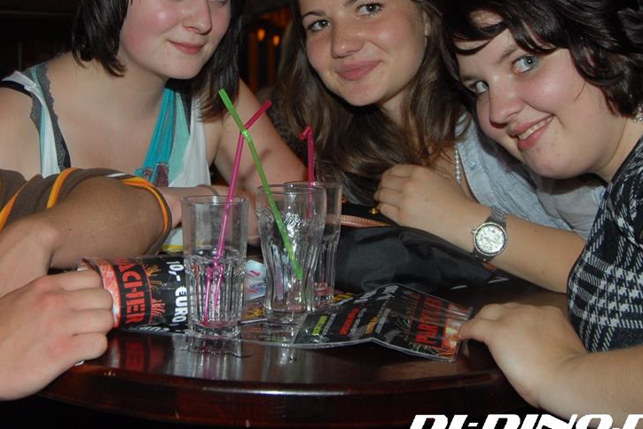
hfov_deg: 34.6
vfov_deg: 23.6
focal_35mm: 57
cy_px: 109
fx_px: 1018
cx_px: 195
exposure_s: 1/4
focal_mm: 24
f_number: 5.6
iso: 200
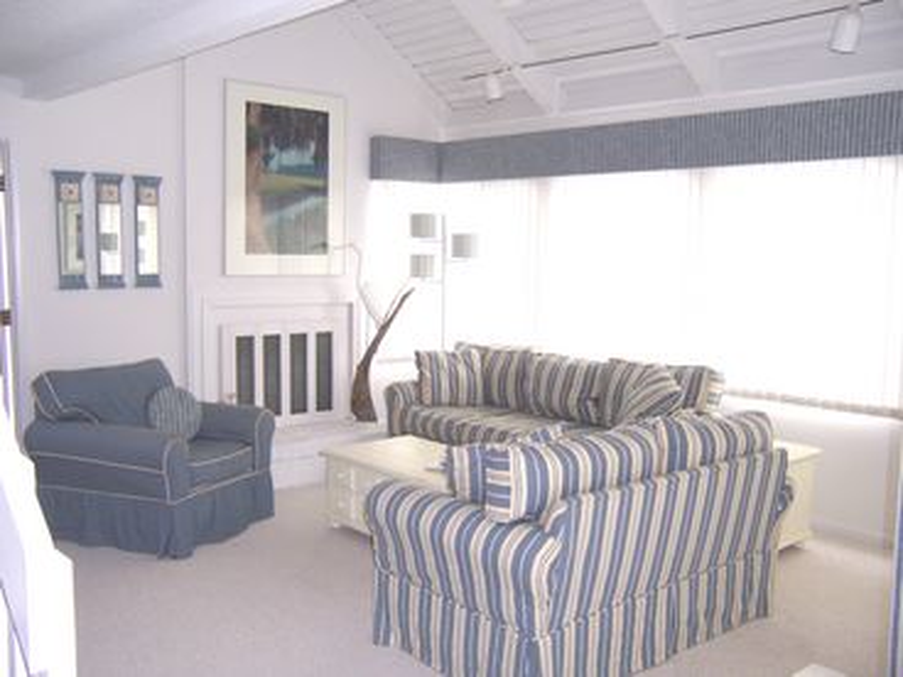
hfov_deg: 55.4
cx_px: 452
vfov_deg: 42.9
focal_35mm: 33
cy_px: 338
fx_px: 861
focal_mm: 5.5
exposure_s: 1/60
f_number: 2.8
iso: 140
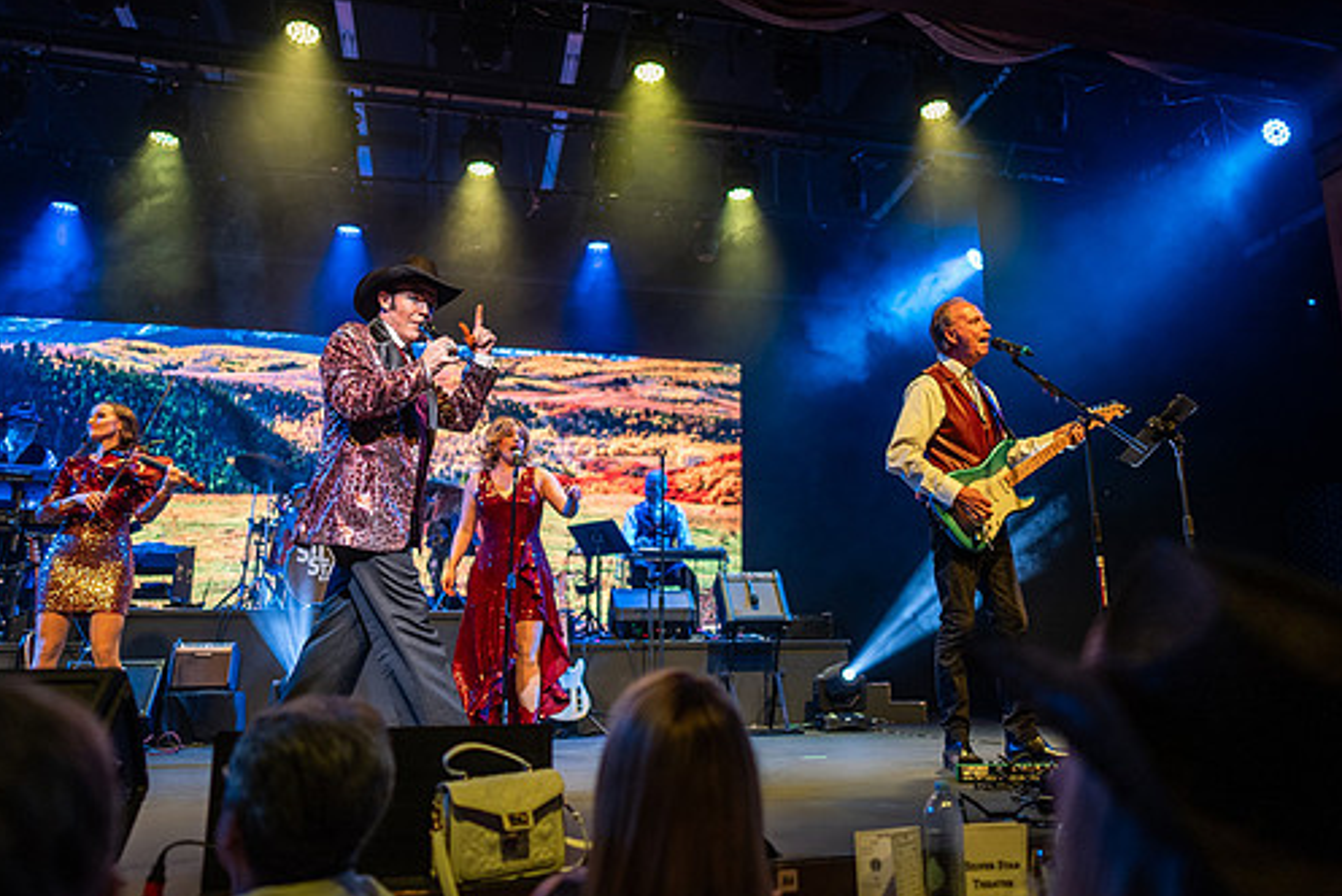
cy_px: 444
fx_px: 1044
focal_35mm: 28
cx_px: 724
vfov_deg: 46.5
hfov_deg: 65.3
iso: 250
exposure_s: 1/200
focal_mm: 24
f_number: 1.4
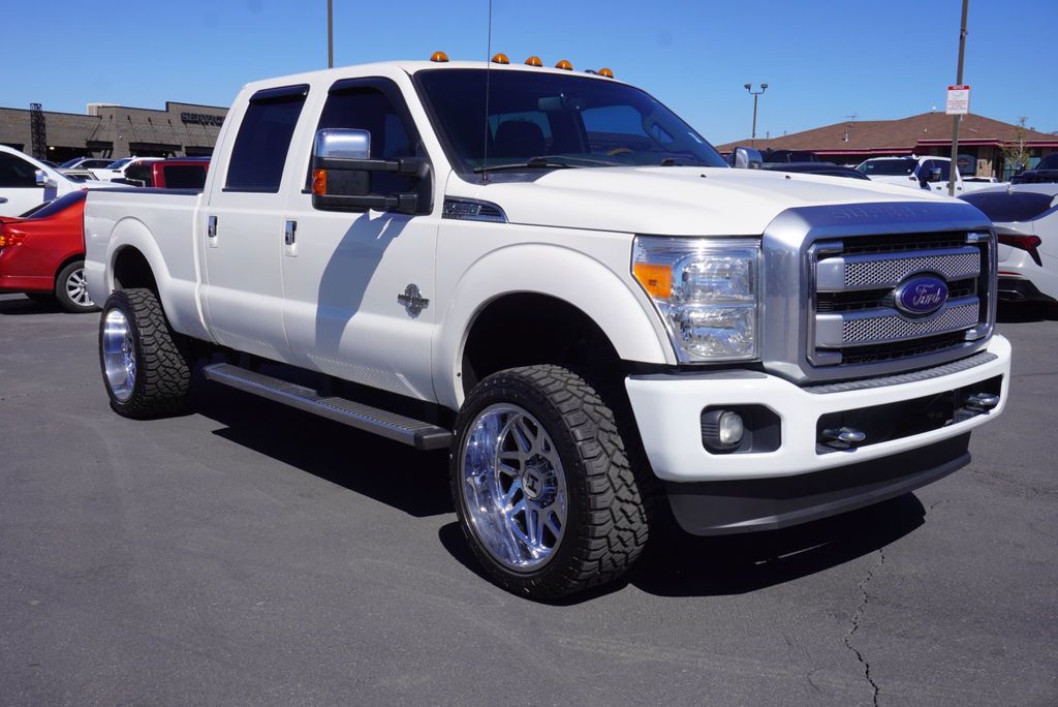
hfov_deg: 53.1
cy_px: 354
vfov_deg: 36.9
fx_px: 1059
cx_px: 529
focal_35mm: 36
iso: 100
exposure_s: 1/200
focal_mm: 24
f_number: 11
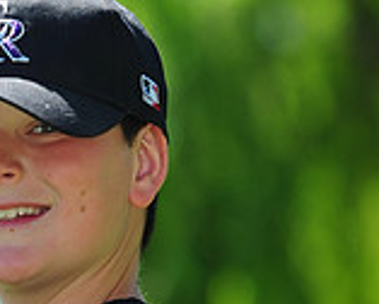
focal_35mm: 416
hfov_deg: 4.6
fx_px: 4672
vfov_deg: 3.7
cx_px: -5
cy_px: 391
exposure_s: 1/800
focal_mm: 120
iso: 200
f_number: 4
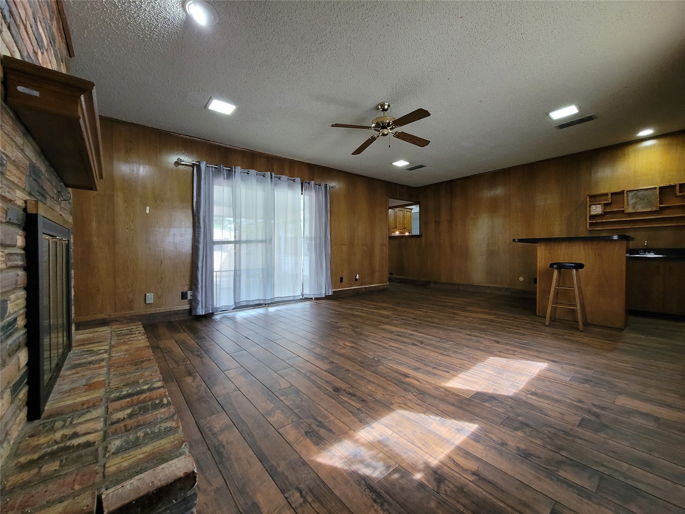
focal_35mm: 13
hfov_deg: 106.2
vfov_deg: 89.9
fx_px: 257
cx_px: 342
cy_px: 257
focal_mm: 2.2
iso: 320
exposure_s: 1/40
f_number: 2.2
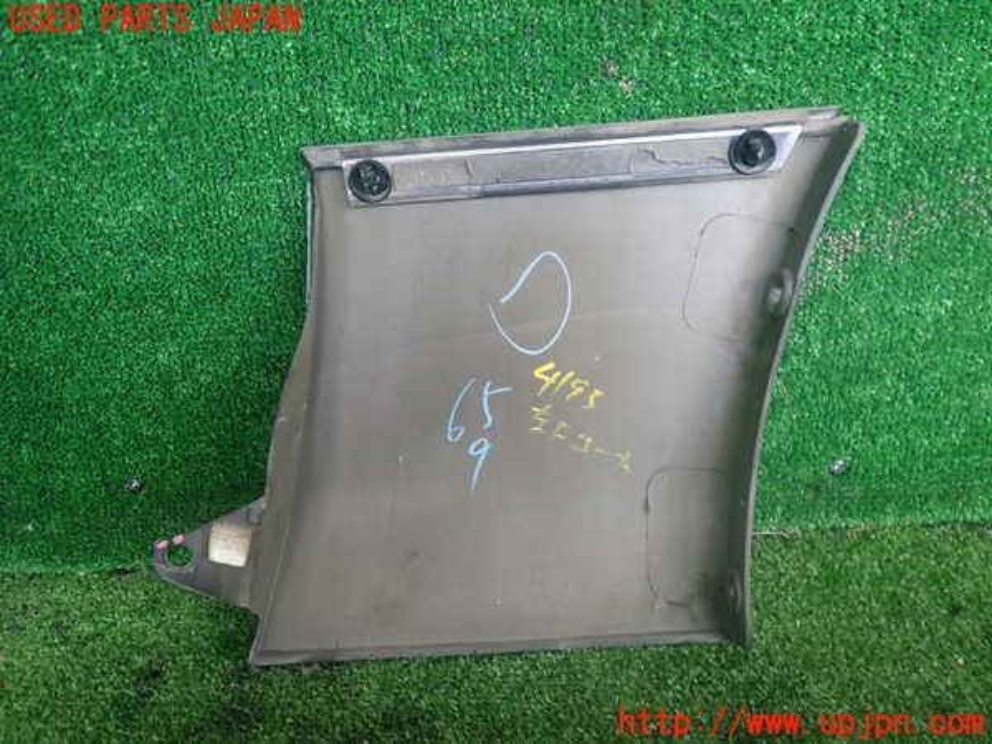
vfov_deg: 46.8
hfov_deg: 60.0
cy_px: 372
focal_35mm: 30
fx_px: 860
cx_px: 496
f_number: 2.3
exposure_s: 1/60
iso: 200
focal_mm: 5.4
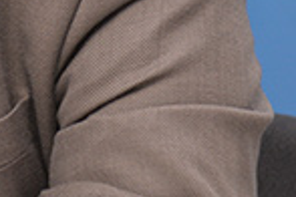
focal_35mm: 280
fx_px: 2302
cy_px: -66
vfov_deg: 4.9
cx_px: -189
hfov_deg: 7.2
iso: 400
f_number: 4
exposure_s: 1/60
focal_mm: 48
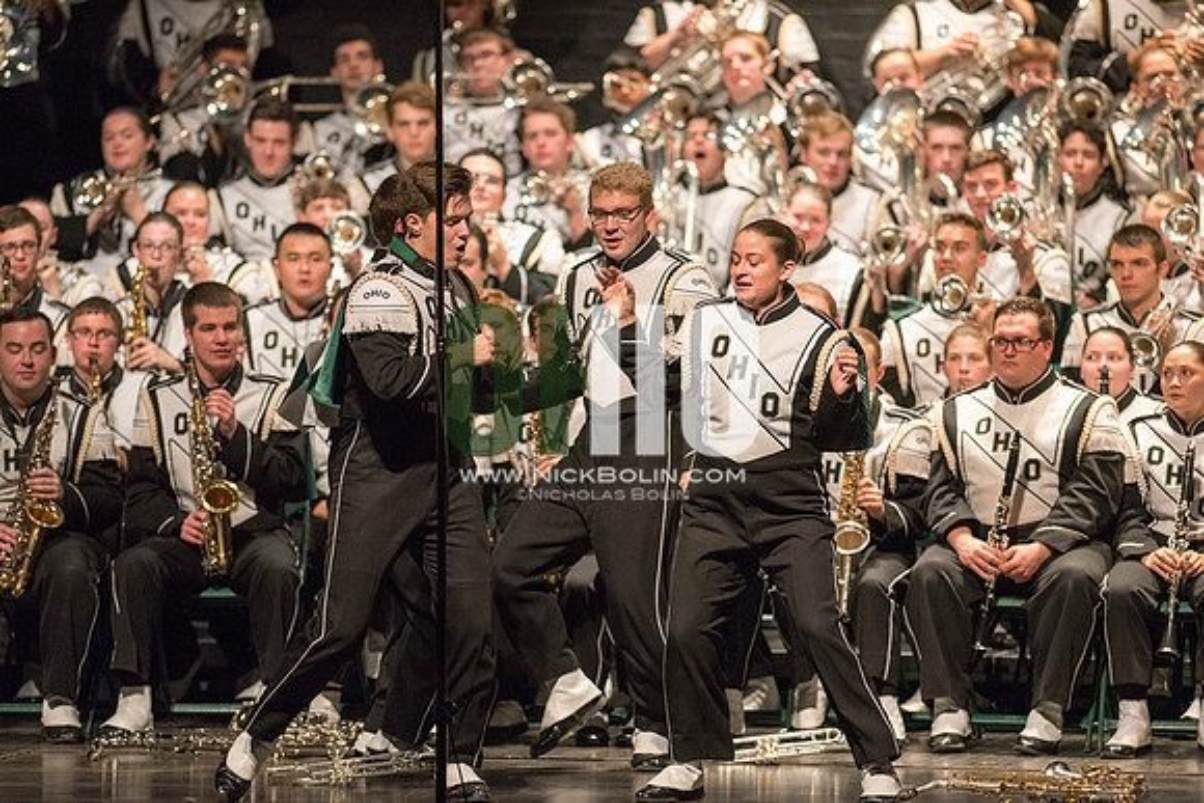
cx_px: 602
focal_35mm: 300
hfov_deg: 6.9
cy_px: 402
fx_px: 10035
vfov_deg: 4.6
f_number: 2.8
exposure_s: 1/500
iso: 4000
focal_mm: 300
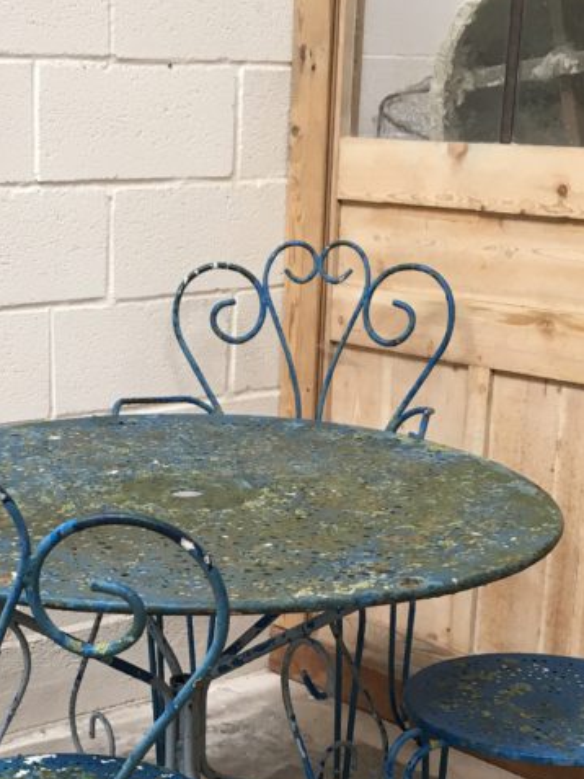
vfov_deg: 25.9
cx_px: 184
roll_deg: -0.7
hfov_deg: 20.1
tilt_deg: -20.1
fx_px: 1641
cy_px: 679
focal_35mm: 73
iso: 80
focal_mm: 4.15
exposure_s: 1/33
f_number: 2.2
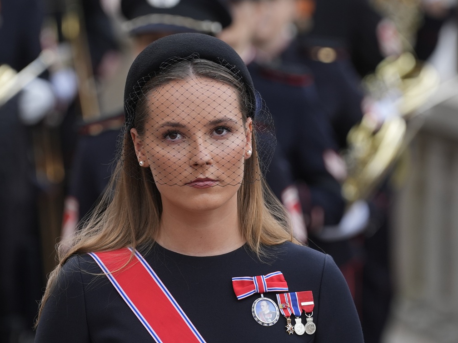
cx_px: 209
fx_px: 4234
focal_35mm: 320
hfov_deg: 6.2
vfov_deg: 4.6
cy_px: 171
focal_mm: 197
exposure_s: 1/1250
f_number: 4
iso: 400
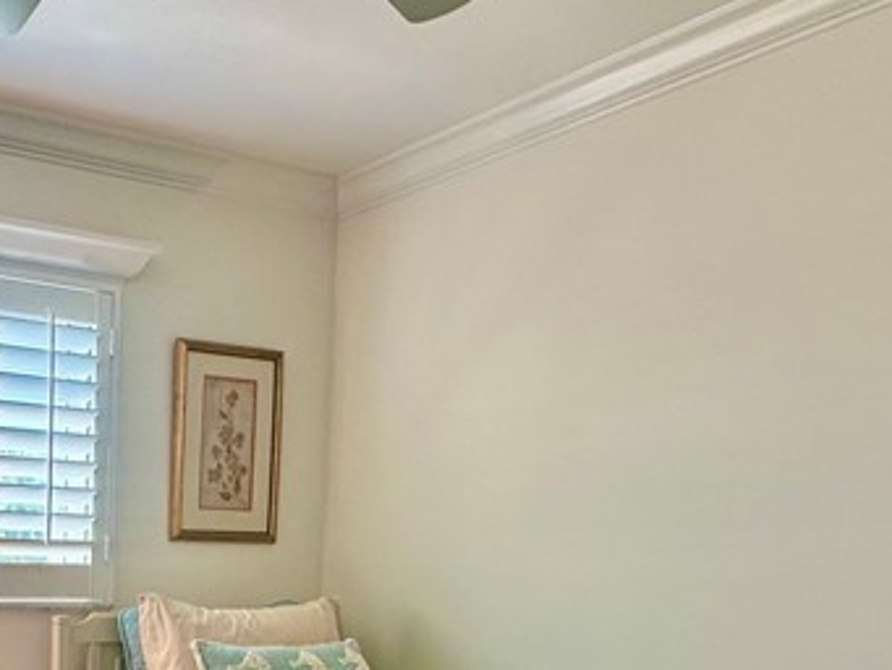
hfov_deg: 39.6
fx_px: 1083
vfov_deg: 32.3
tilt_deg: -2.6
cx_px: 5
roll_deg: -1.5
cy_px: 631
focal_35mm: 42
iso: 80
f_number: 2.2
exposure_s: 1/120
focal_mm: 2.22
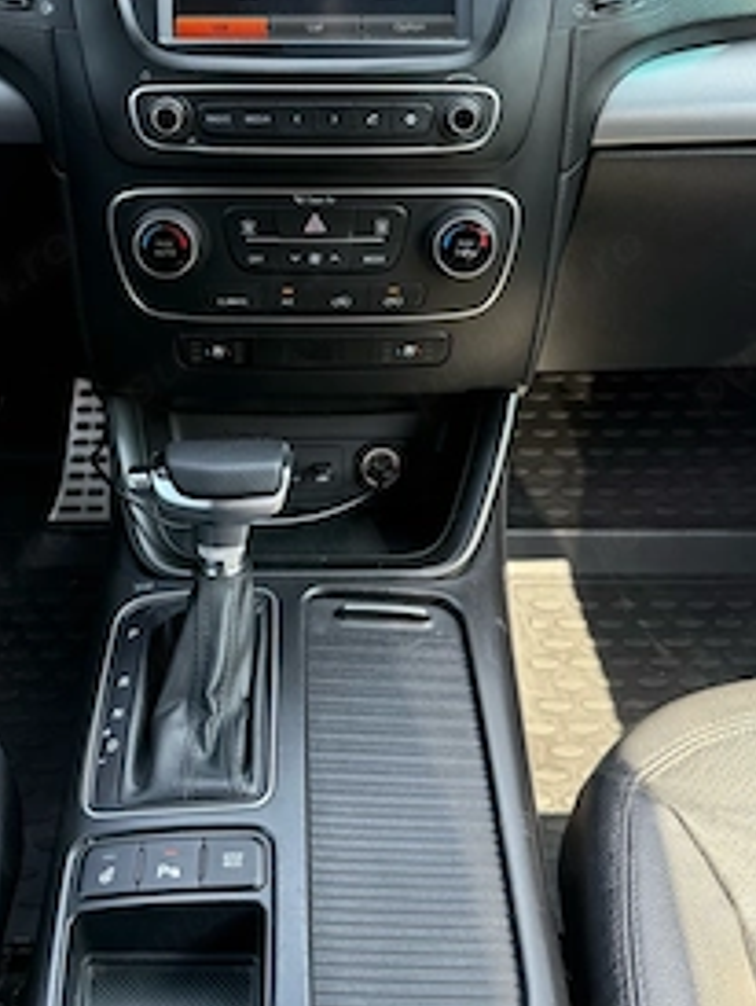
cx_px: 312
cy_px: 363
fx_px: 1018
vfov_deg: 51.9
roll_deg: -2.9
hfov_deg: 40.6
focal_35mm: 35
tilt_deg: -36.3
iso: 200
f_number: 1.78
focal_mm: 6.76
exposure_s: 1/215
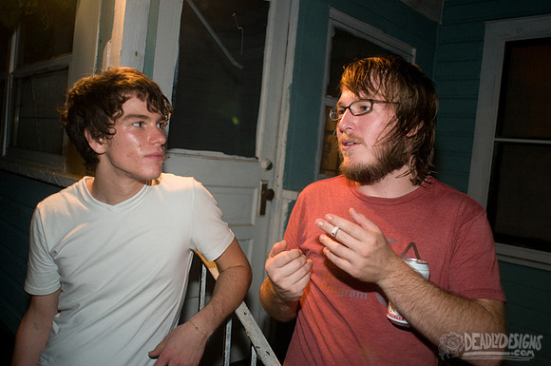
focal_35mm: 30
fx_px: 459
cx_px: 276
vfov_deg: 43.5
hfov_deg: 62.0
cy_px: 183
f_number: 2.8
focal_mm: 20
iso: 800
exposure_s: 1/40
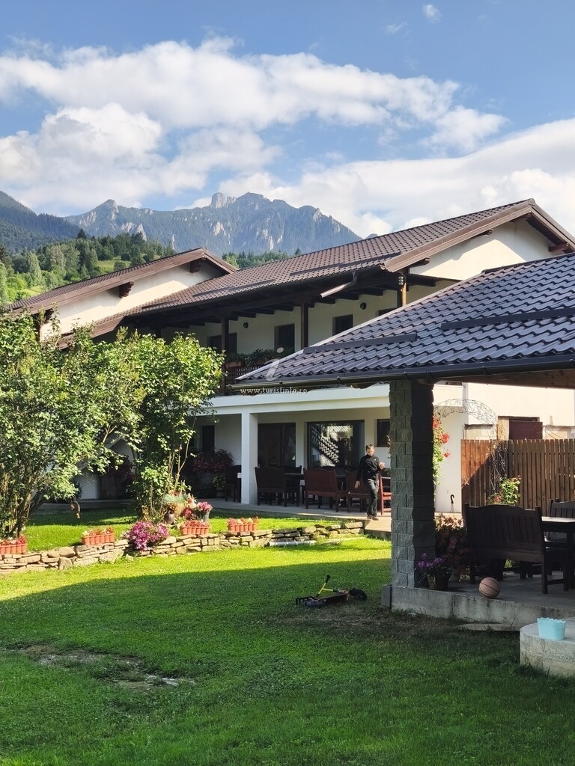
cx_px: 288
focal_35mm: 46
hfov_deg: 31.5
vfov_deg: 41.2
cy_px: 383
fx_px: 1019
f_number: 1.65
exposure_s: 1/846
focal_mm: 6.18
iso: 50
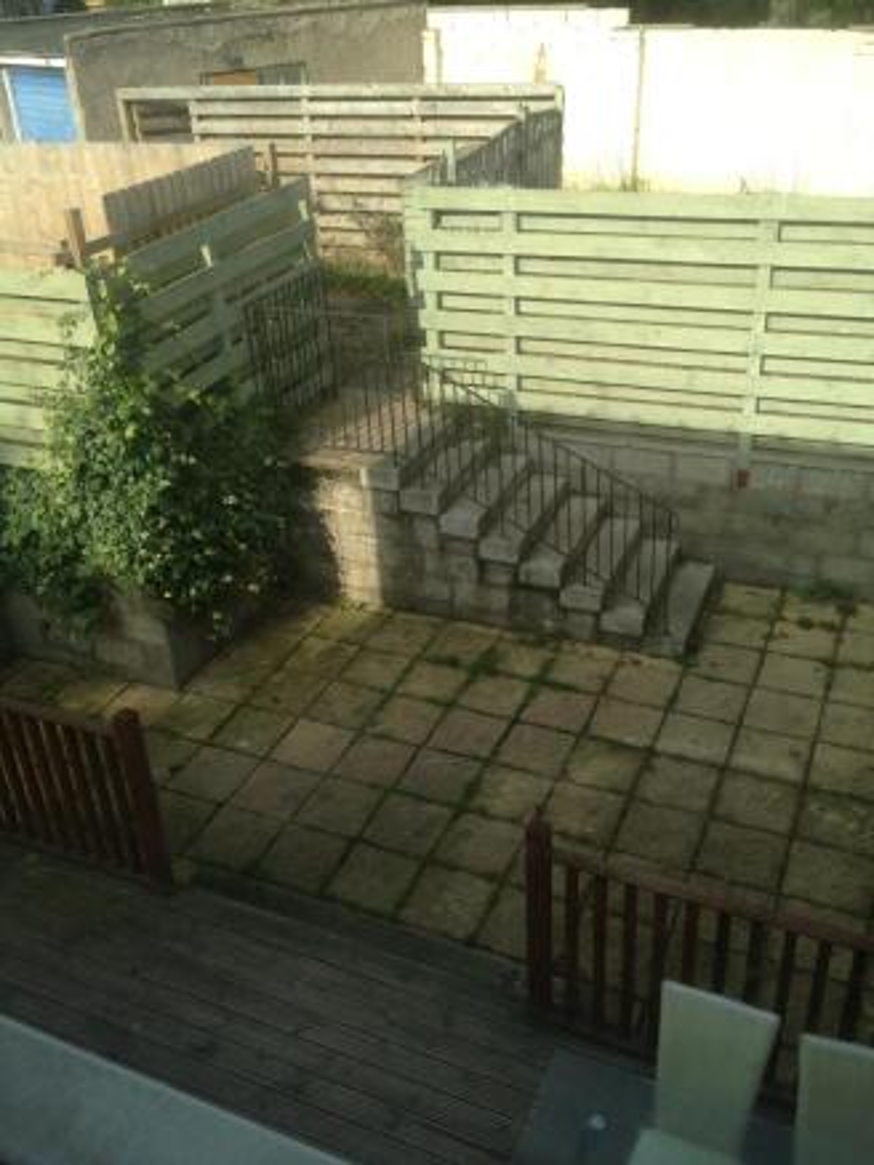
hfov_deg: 43.0
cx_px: 437
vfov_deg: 55.3
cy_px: 582
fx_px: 1110
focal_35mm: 33
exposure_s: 1/695
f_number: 2.4
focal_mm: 4.13
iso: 50
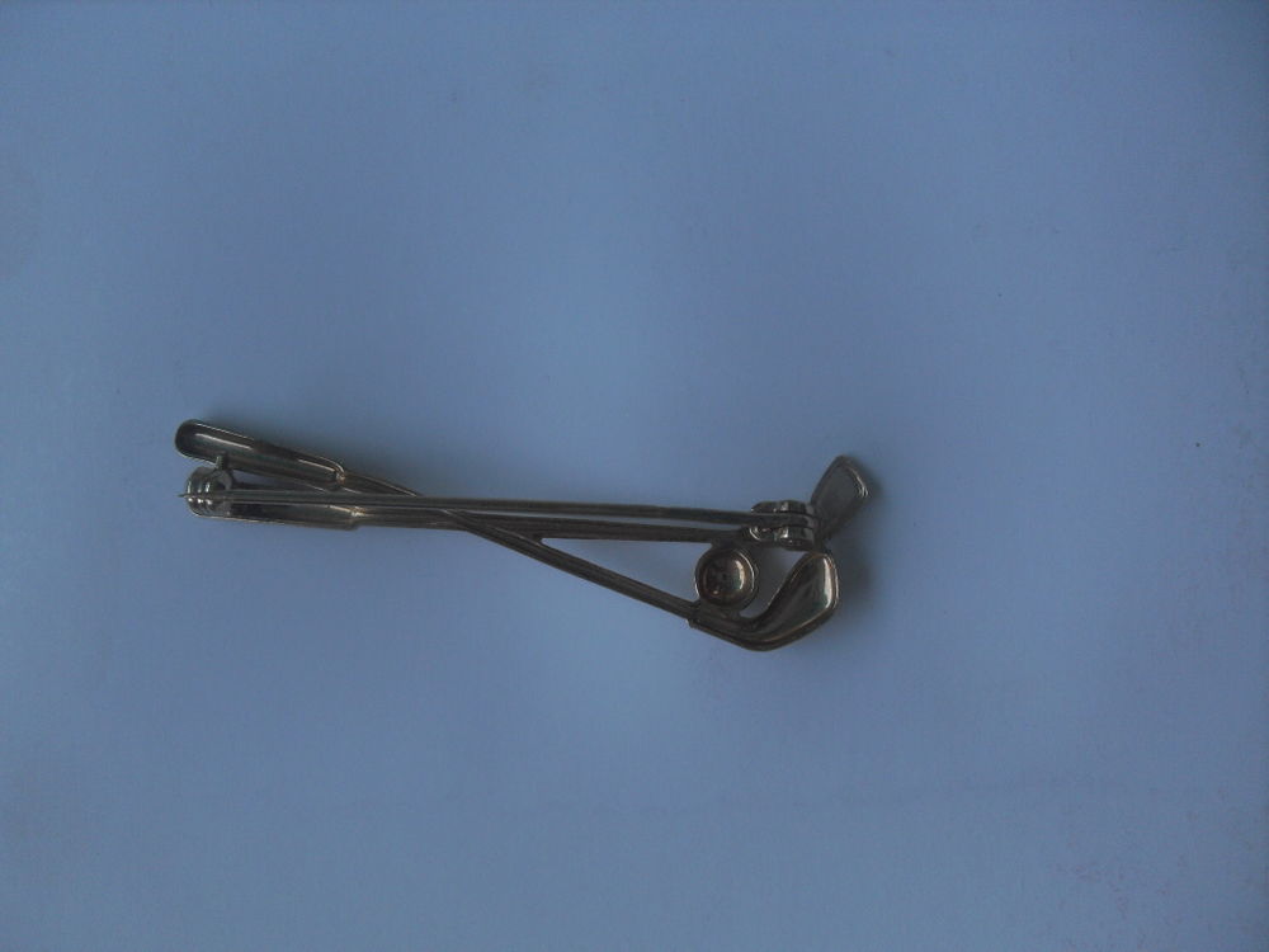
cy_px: 476
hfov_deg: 50.1
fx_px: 1356
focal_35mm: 37
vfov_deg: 38.7
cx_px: 634
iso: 80
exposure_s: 1/90
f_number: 2.8
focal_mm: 6.3
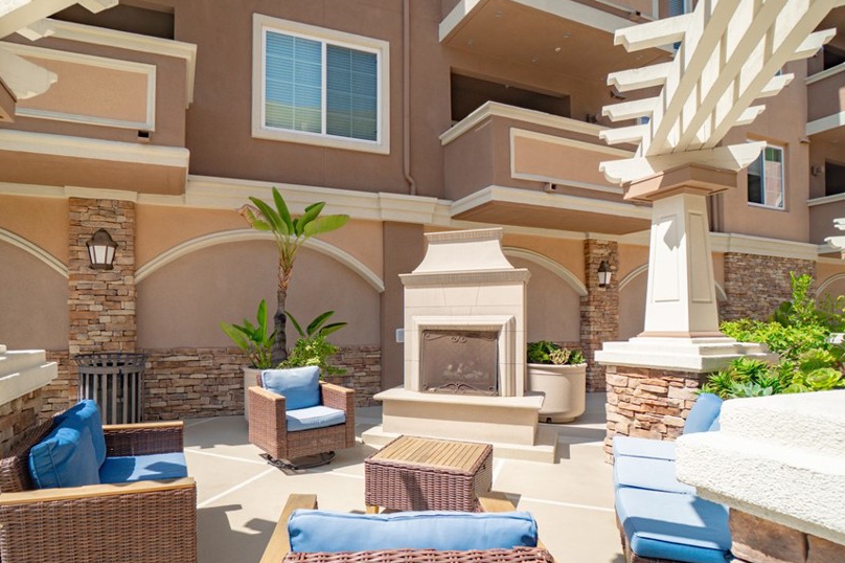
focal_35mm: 19
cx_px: 380
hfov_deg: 86.7
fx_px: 446
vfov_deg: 64.2
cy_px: 319
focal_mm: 10
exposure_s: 1/320
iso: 100
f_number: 8
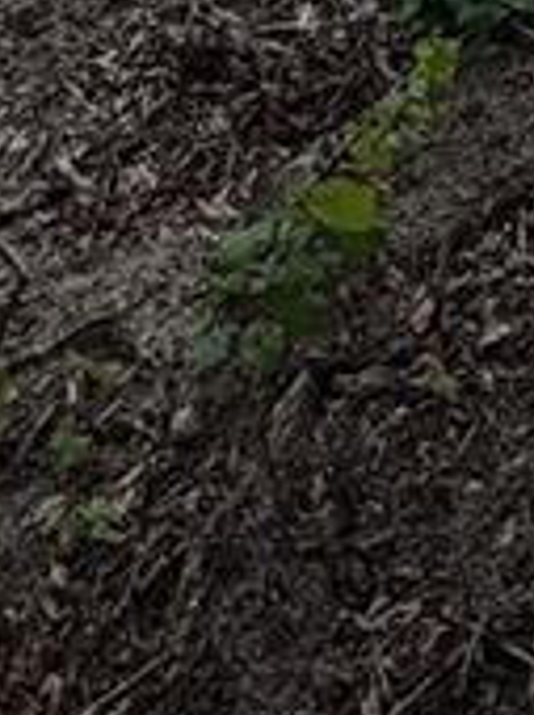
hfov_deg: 14.8
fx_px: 2041
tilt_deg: -10.6
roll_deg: +0.2
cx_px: 471
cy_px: -673
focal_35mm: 99
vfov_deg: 16.0
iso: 20
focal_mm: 2.22
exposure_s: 1/970
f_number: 2.2
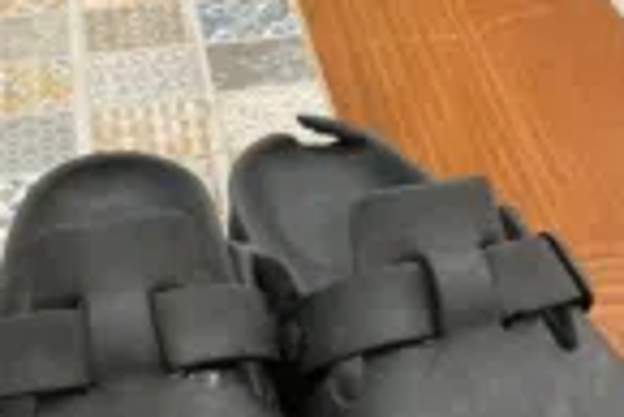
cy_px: 292
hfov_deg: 24.4
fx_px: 1440
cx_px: 288
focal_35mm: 83
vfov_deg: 16.4
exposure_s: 1/60
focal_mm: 3
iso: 160
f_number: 1.8
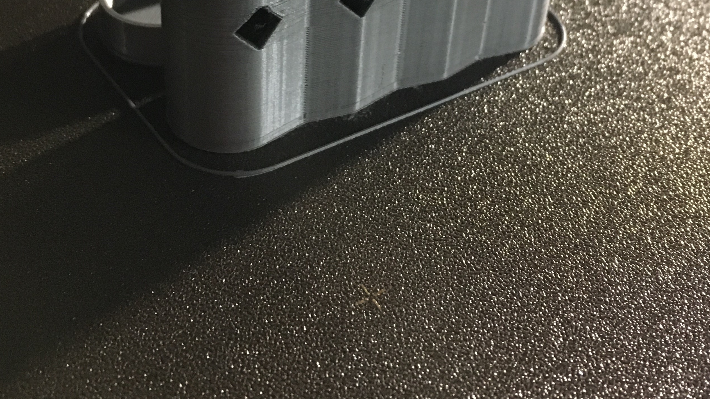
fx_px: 810
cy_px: -74
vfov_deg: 25.1
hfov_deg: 47.4
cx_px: 361
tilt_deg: -33.1
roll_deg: -2.7
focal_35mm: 43
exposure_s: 1/15
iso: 400
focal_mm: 4.15
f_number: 2.2
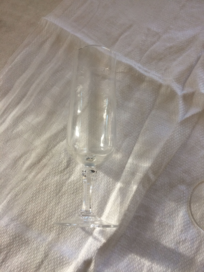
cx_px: 102
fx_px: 228
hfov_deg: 48.2
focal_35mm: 29
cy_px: 136
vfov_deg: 61.7
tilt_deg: -78.6
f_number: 2.2
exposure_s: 1/33
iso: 40
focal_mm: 4.15
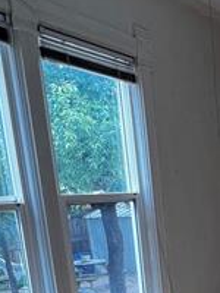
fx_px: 424
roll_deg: +2.6
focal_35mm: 50
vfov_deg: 34.9
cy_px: 287
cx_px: 297
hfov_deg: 24.7
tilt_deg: -9.9
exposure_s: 1/99
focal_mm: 1.57
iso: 64
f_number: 1.8
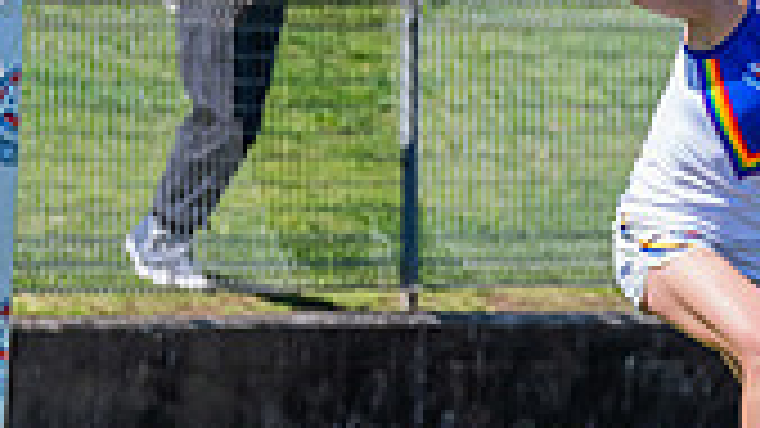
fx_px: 26617
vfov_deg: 0.9
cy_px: 250
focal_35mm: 1321
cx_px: 544
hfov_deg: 1.6
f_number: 8
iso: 800
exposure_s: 1/1600
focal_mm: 360
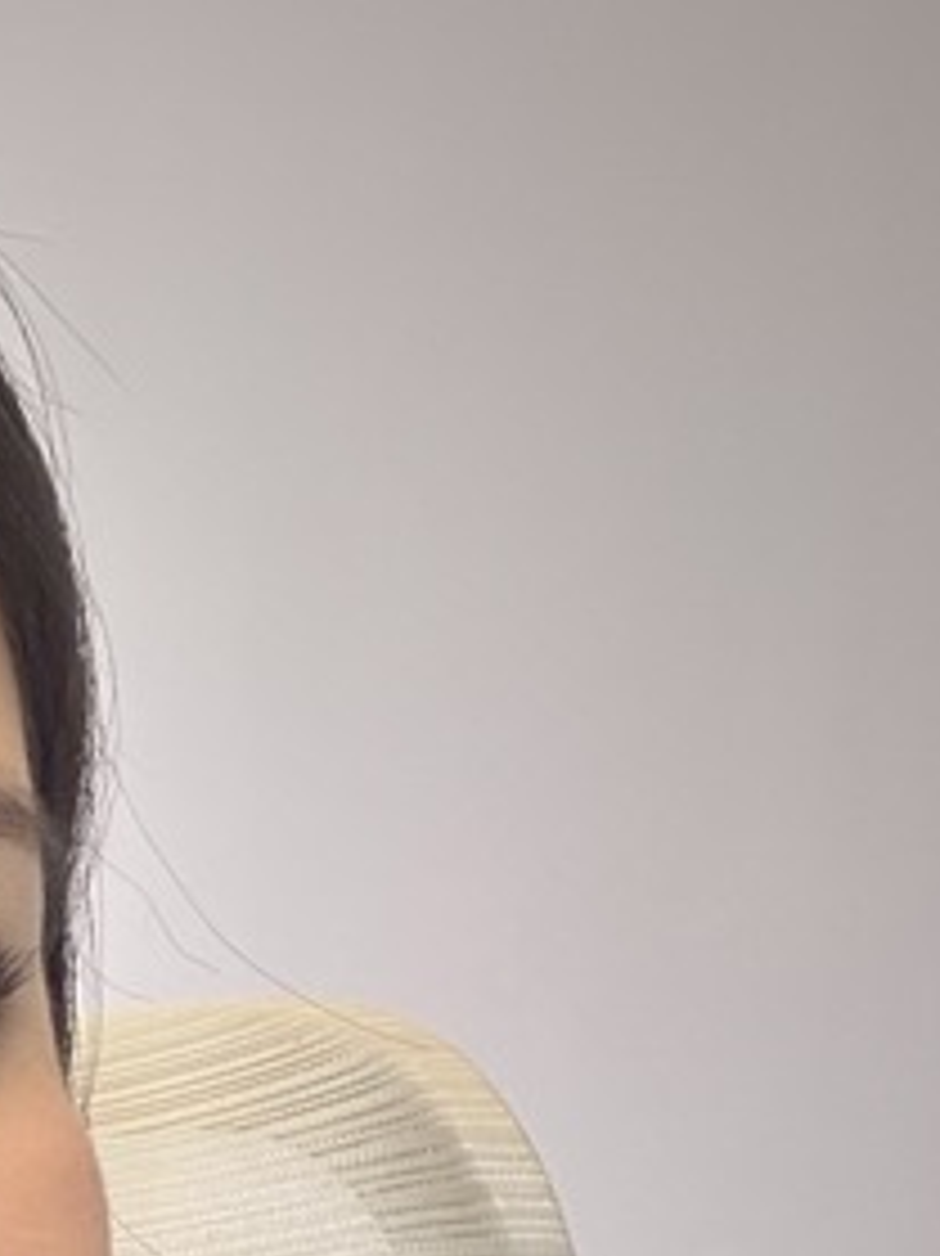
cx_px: -373
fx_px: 3116
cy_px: 1616
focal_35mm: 86
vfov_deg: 20.8
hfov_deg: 16.0
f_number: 1.9
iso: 100
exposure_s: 1/60
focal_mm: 2.69
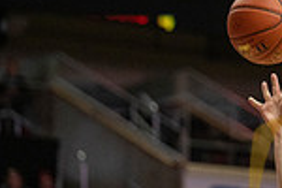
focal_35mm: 425
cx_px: 406
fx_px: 3329
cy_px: 281
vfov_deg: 3.2
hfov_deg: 4.8
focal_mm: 110
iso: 2000
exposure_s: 1/1250
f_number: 2.8
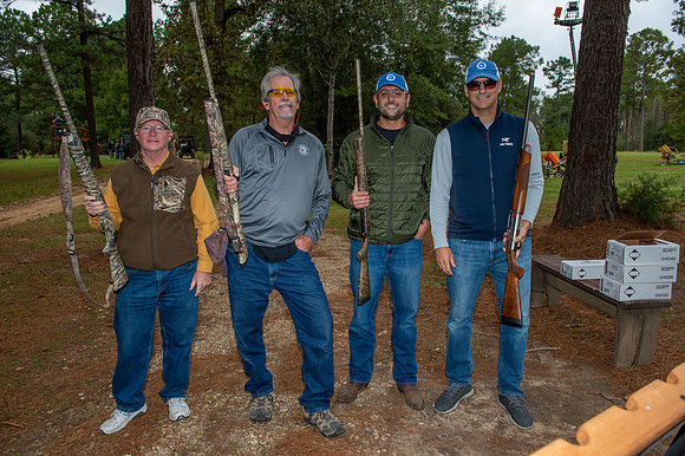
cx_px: 342
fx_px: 513
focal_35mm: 27
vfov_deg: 47.9
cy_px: 228
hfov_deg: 67.4
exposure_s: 1/160
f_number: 5.6
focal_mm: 27
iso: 320
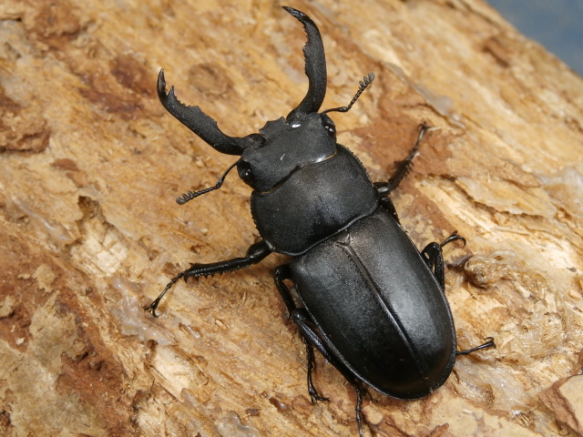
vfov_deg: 21.9
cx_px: 292
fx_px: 1128
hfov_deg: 29.0
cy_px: 218
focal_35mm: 67
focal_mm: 11.86
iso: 200
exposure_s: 1/80
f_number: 4.3
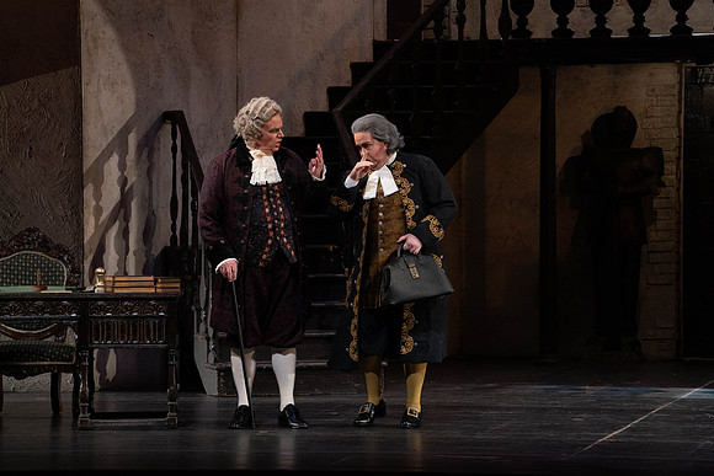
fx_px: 3551
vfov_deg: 7.7
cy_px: 238
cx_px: 357
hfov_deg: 11.5
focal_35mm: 179
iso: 3200
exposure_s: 1/250
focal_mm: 179
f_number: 8
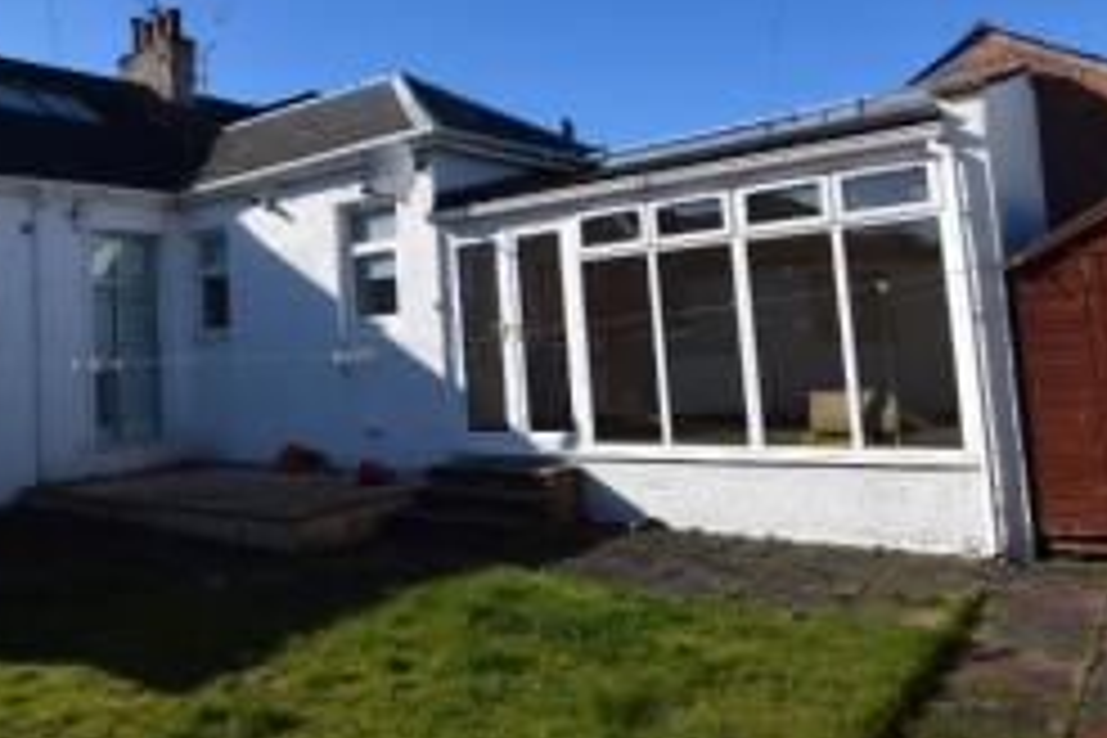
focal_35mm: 29
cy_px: 263
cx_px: 423
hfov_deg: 62.9
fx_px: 892
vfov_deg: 44.5
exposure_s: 1/320
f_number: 9
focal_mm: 10
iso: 200
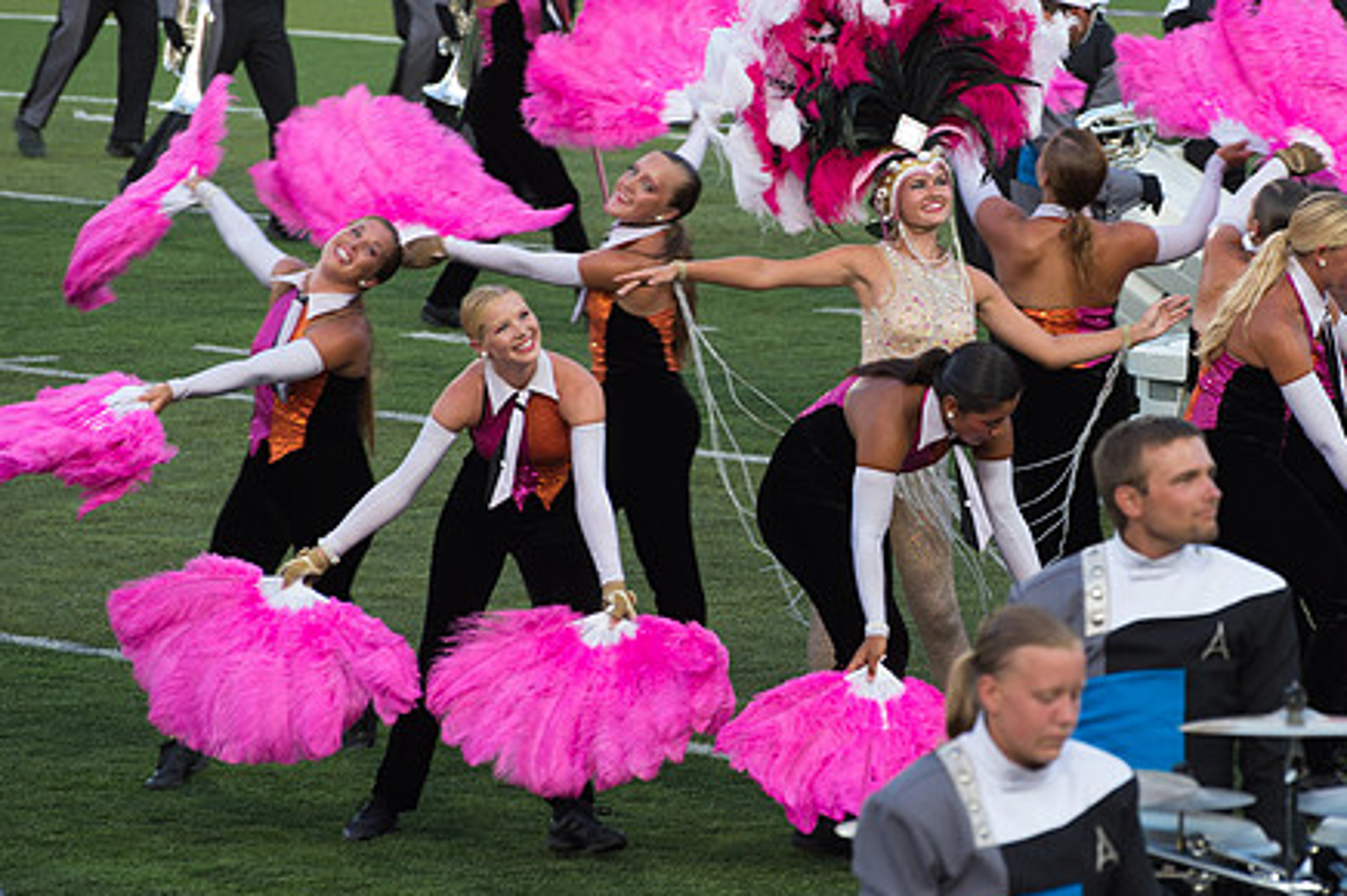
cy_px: 291
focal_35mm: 316
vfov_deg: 4.3
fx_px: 11814
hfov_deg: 6.5
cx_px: 994
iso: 640
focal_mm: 170
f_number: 5.6
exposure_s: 1/200
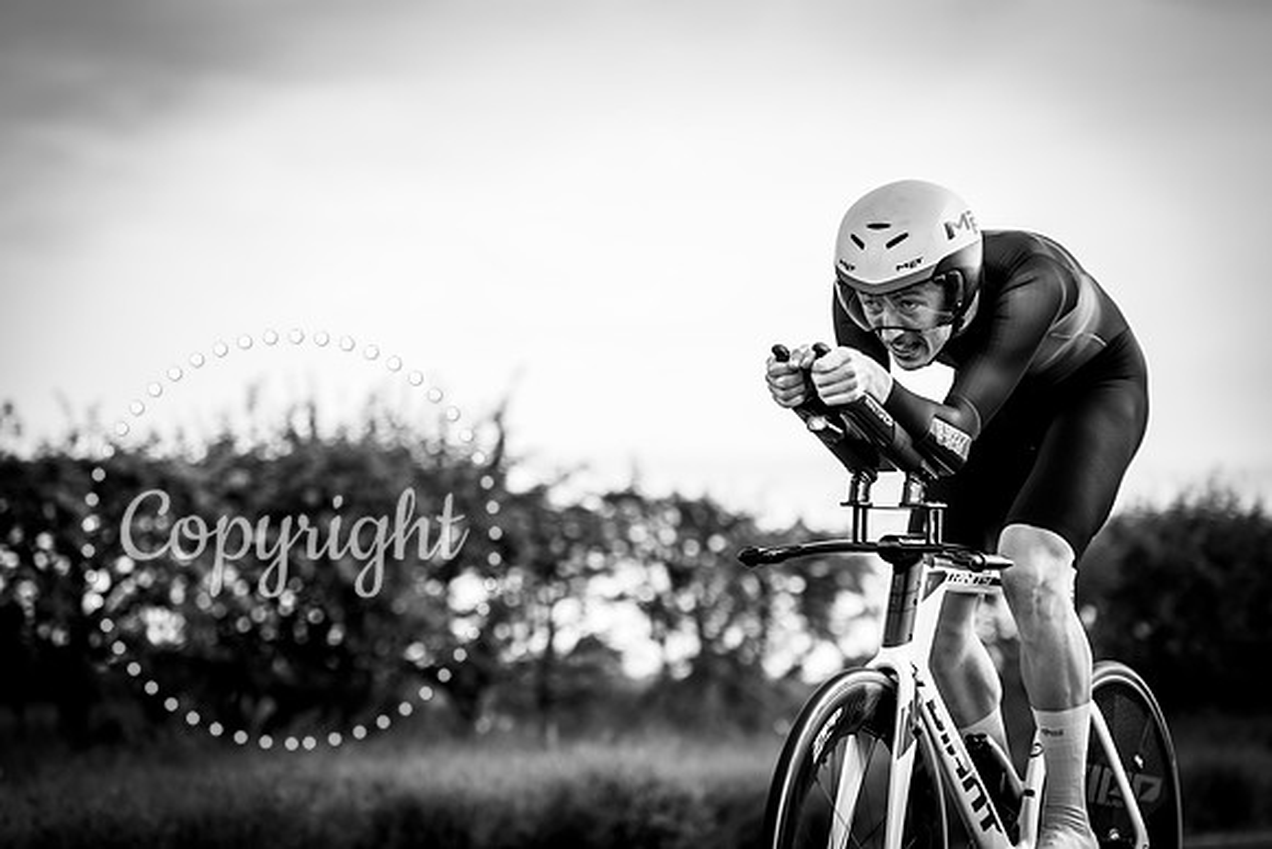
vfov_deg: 12.3
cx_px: 636
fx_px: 3923
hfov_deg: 18.4
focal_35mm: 111
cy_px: 424
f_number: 3.2
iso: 100
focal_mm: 111
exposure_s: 1/1000
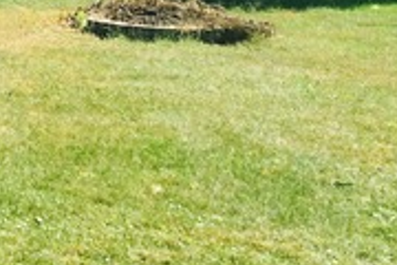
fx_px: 1180
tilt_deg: -0.3
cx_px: -269
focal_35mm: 107
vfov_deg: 12.3
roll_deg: -0.9
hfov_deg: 16.6
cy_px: -108
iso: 25
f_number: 2.2
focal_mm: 4.15
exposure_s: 1/718
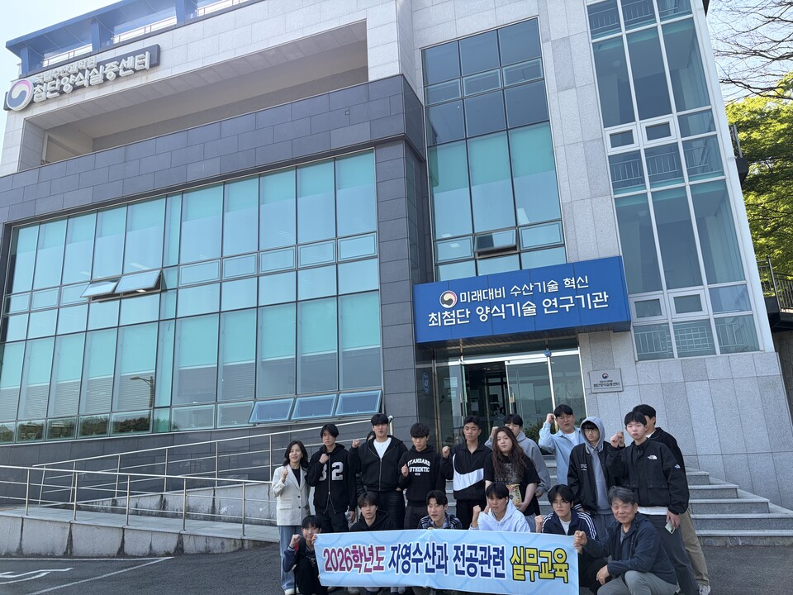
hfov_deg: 67.3
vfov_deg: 53.1
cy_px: 298
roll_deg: +3.0
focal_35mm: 26
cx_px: 396
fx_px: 596
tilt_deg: +15.4
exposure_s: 1/1016
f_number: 1.6
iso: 50
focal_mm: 5.96
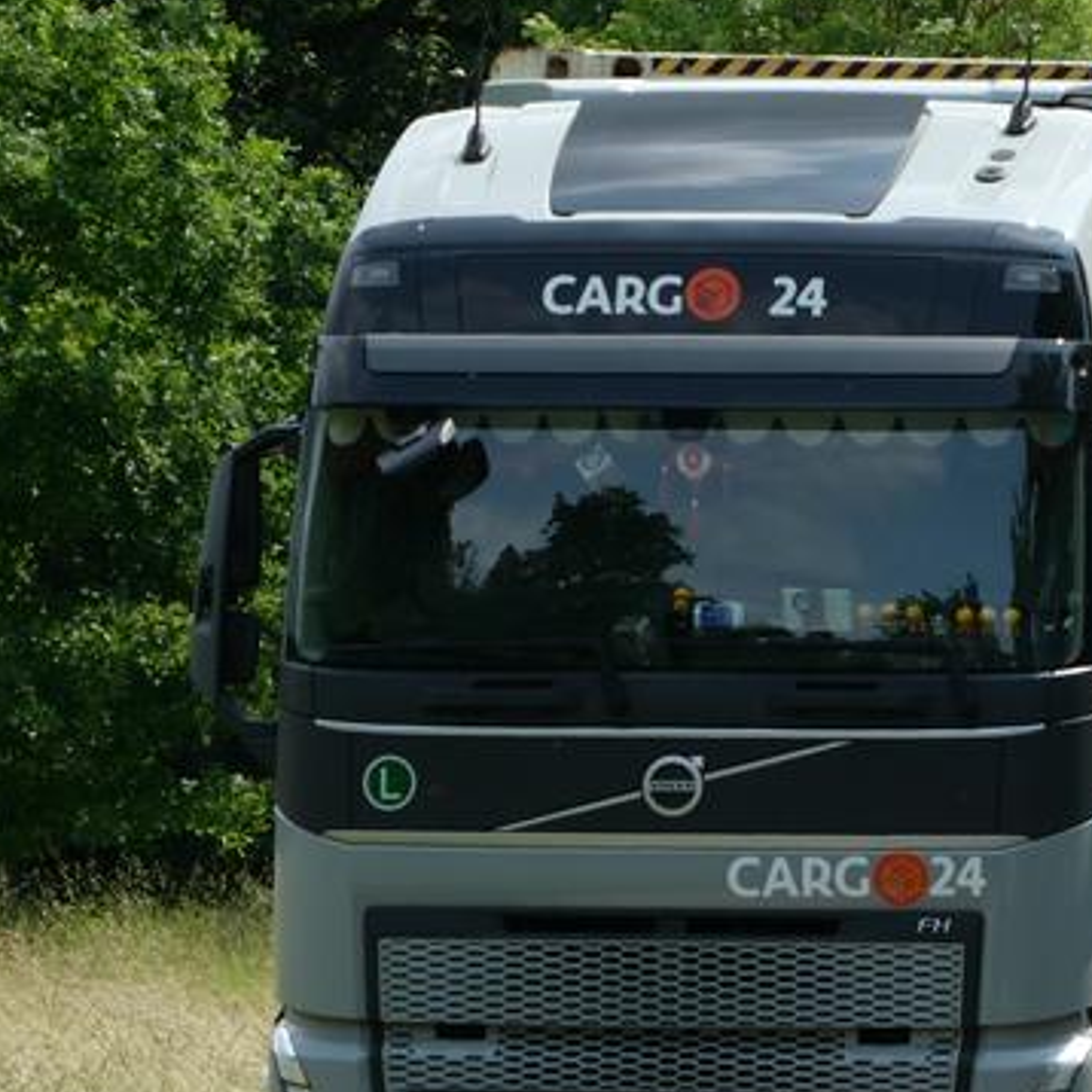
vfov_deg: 3.1
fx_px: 19880
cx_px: 1138
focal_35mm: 557
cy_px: 723
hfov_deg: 3.1
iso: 80
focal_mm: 50.5
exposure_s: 1/200
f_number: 5.7
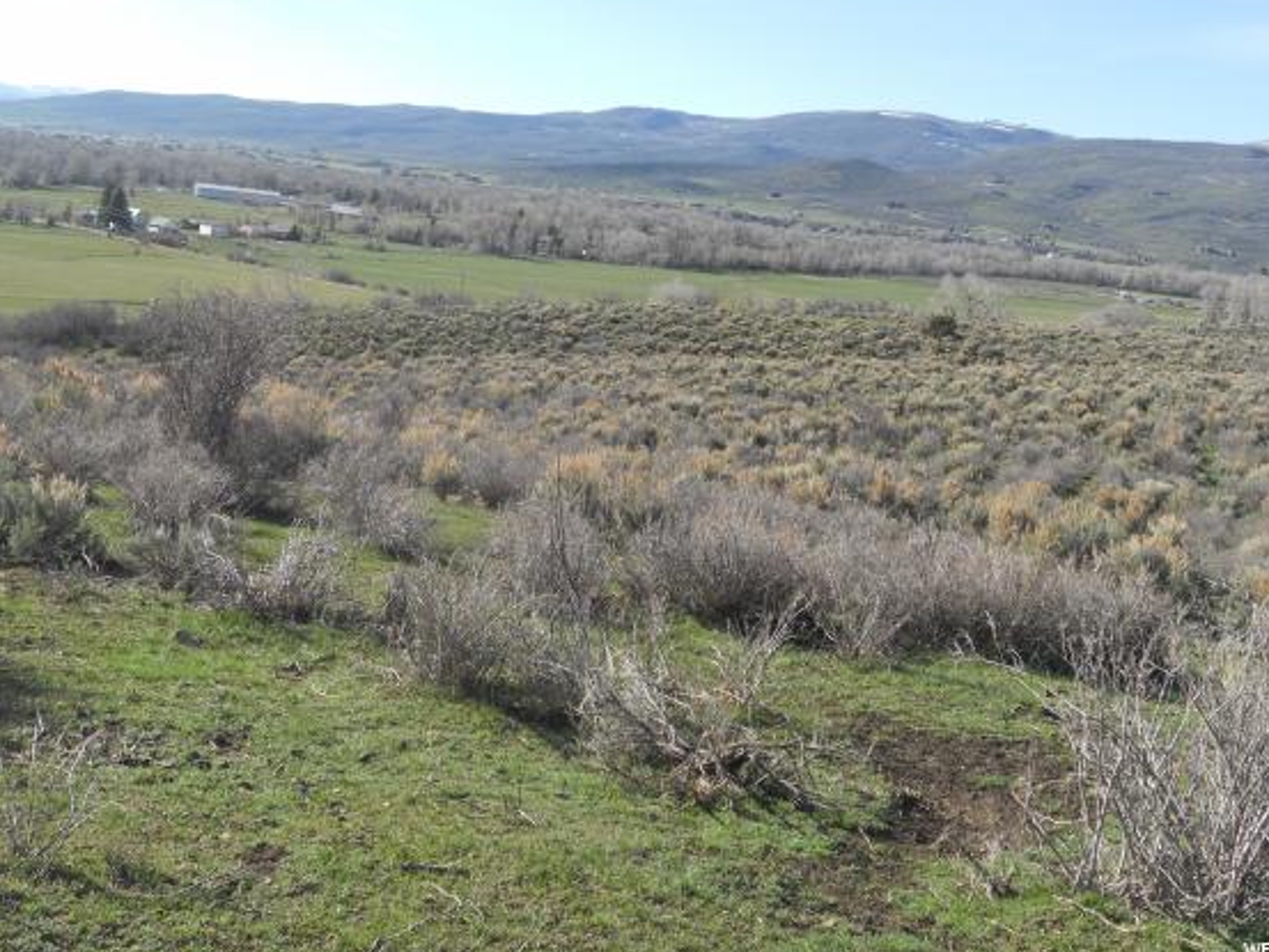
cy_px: 408
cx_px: 583
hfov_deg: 42.9
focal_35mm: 44
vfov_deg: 32.8
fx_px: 1613
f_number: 3.9
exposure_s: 1/500
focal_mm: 6.9
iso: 80
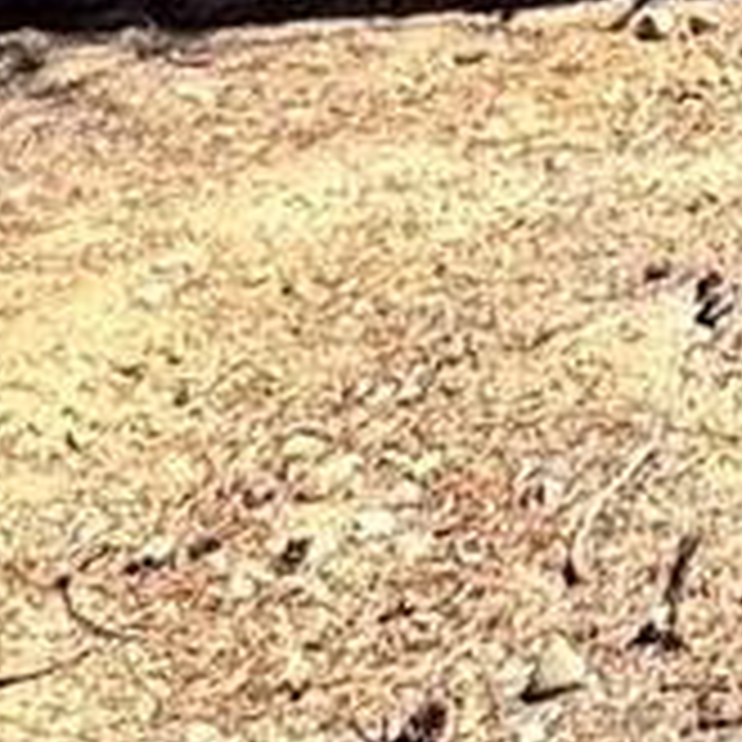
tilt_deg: +20.1
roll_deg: +2.2
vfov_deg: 9.2
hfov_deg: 11.8
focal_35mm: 120
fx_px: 2910
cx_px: 1799
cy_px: -1880
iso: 40
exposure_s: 1/515
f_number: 2.2
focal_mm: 2.22
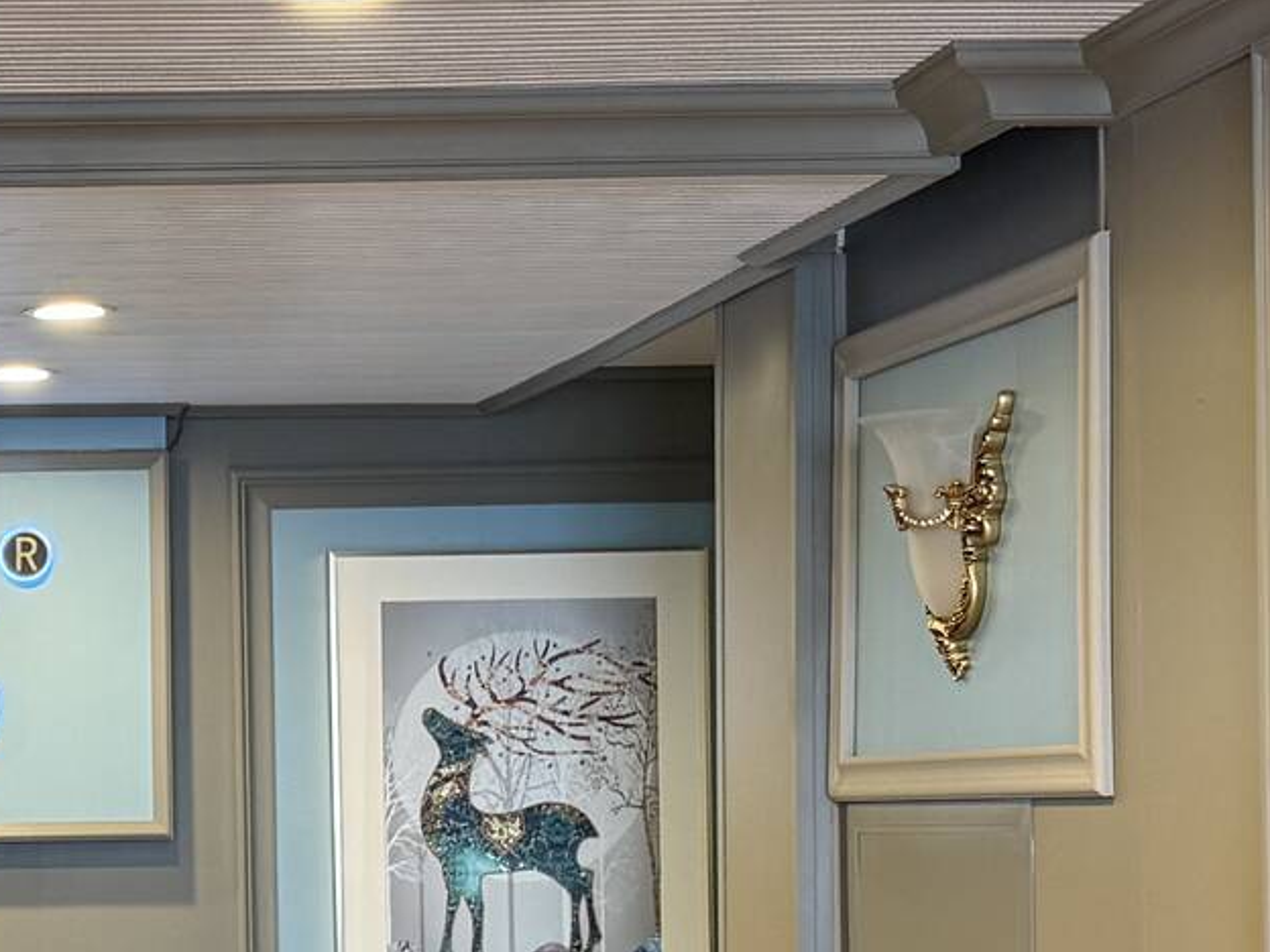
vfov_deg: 14.7
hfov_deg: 18.8
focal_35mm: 100
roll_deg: +1.0
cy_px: 822
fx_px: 3669
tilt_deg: -0.5
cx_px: -151
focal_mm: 6.76
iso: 250
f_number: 1.78
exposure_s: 1/50
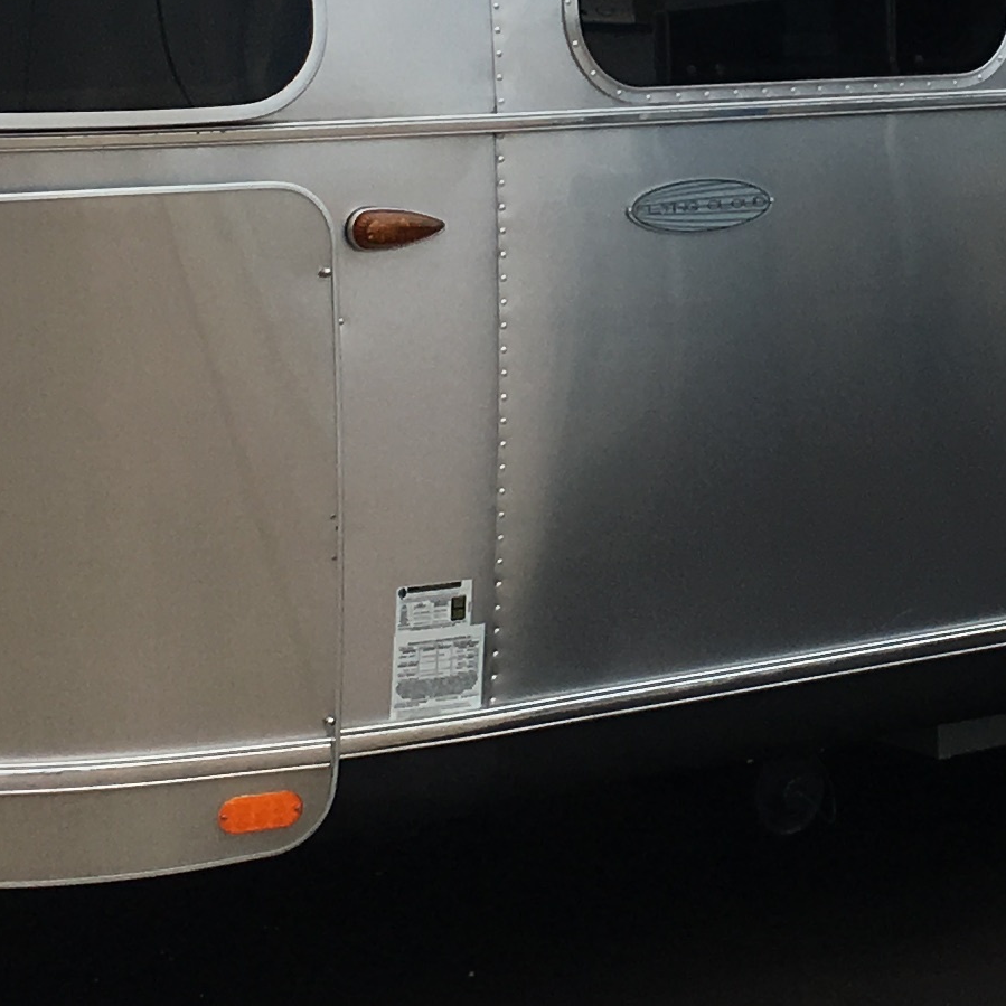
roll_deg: -0.2
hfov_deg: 15.0
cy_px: 111
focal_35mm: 115
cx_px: 906
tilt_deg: -2.0
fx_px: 3781
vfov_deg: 15.0
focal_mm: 4.15
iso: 25
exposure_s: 1/2137
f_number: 2.2
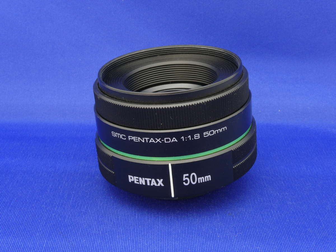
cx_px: 168
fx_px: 553
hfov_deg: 33.8
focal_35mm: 57
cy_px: 126
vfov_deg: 25.7
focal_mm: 10.3
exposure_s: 1
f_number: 8
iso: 200
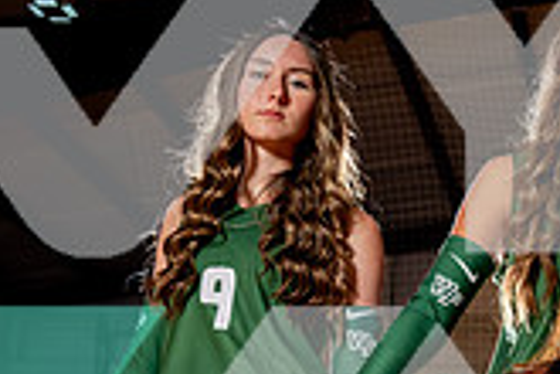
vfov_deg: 15.3
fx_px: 1322
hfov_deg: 22.1
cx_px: 675
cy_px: 488
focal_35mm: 85
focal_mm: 24
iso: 250
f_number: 5
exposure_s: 1/200
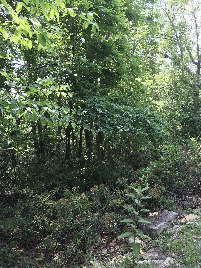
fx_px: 217
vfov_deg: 63.4
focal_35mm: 28
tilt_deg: -4.1
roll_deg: +0.6
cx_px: 100
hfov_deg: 49.7
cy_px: 134
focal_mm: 3.99
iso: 20
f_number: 1.8
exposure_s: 1/188
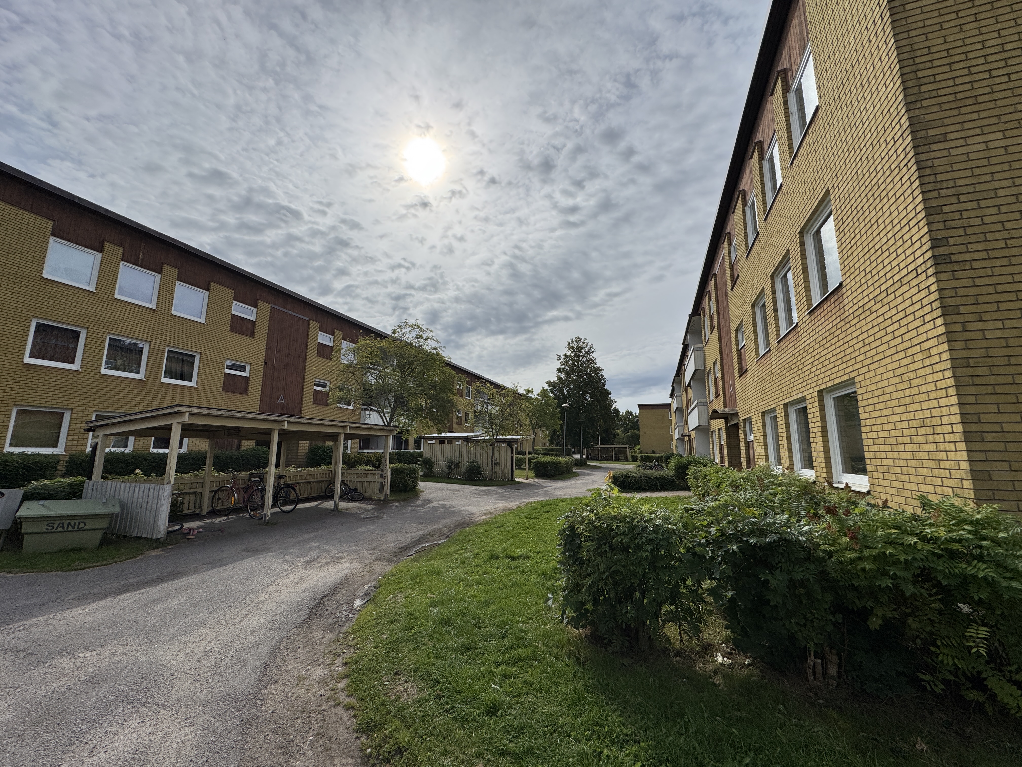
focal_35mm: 14
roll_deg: -0.3
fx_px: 413
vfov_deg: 85.7
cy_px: 384
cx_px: 511
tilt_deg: +9.9
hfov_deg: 102.1
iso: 32
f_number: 2.2
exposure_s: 1/3906
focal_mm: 2.22
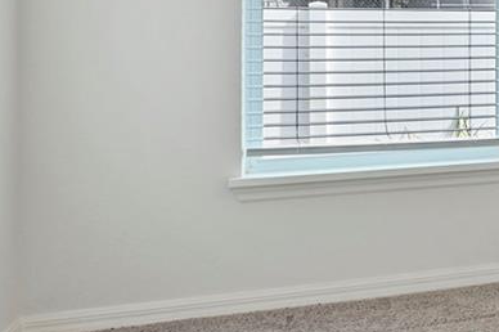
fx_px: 914
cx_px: 881
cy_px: 34
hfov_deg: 21.3
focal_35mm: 66
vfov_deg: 20.2
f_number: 8
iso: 100
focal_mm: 16
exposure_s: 1/5
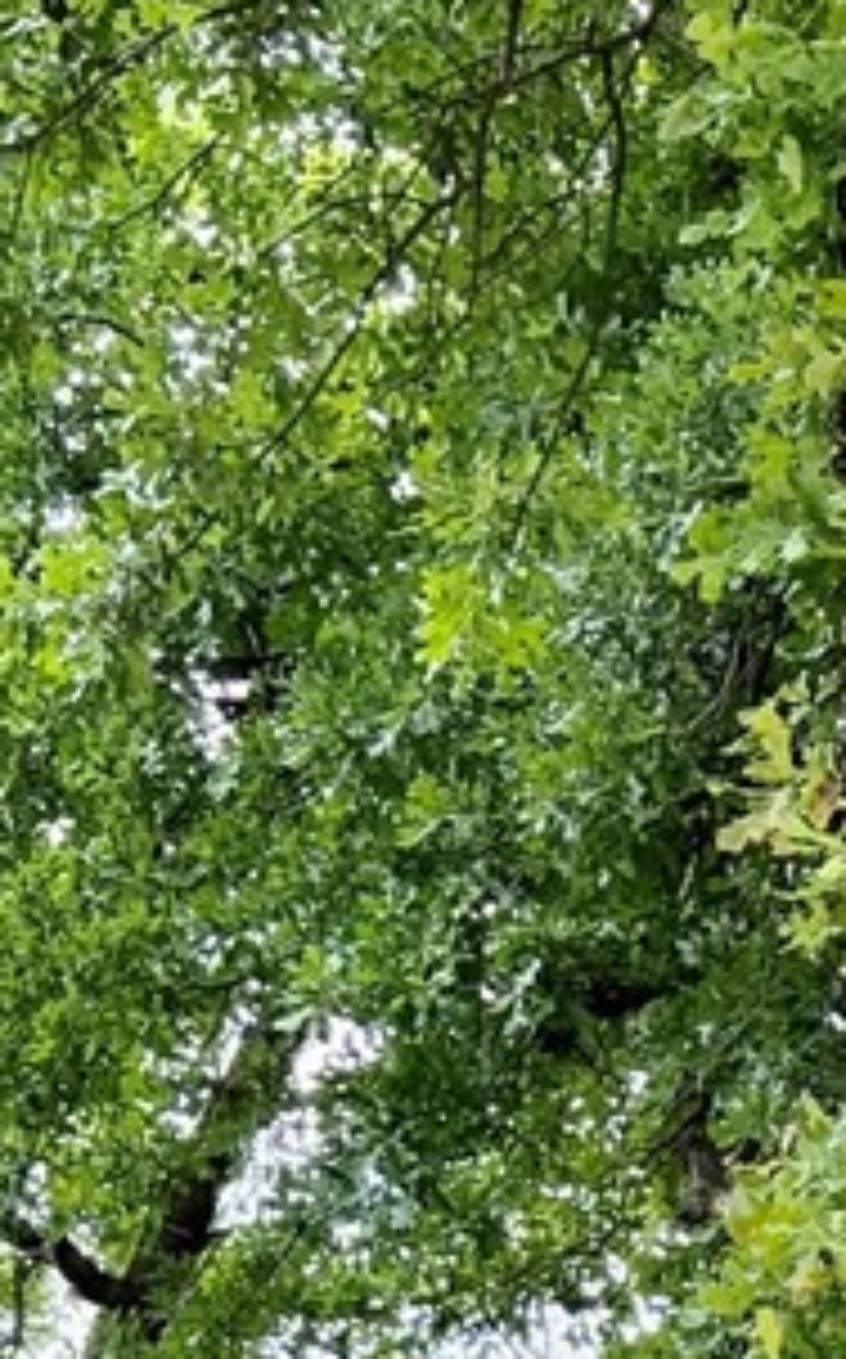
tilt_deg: -1.0
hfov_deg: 7.6
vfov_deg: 11.4
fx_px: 5993
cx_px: 2007
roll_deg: +2.4
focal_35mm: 162
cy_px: 2934
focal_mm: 6.76
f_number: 1.78
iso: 80
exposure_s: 1/187
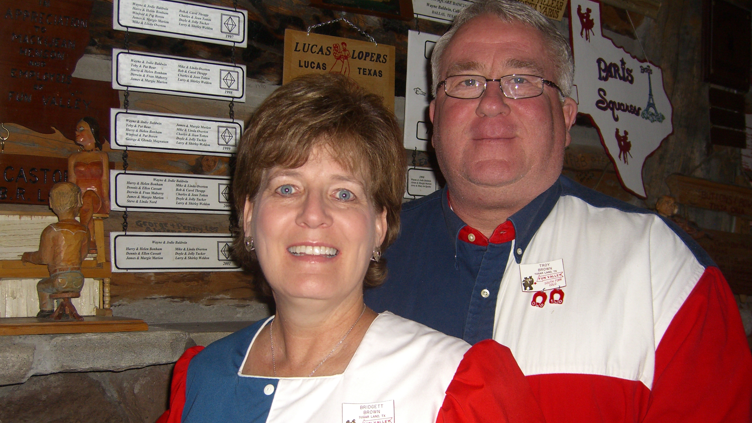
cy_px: 260
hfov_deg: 48.4
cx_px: 378
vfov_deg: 28.3
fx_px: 837
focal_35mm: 42
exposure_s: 1/60
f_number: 2.8
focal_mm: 7.9
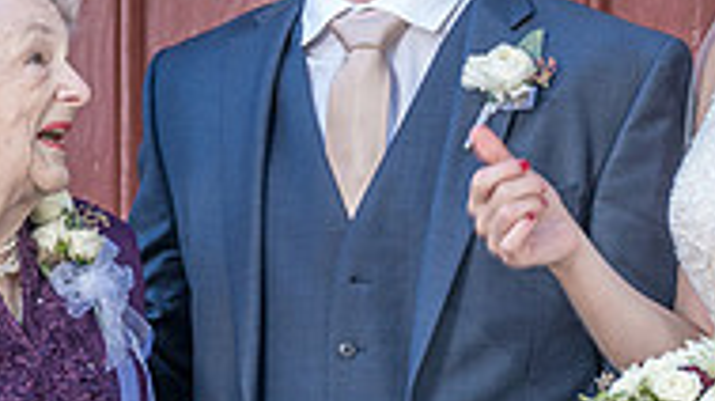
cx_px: 312
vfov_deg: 1.9
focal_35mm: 650
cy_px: 66
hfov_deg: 3.3
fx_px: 12315
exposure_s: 1/200
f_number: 4
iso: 400
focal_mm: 155
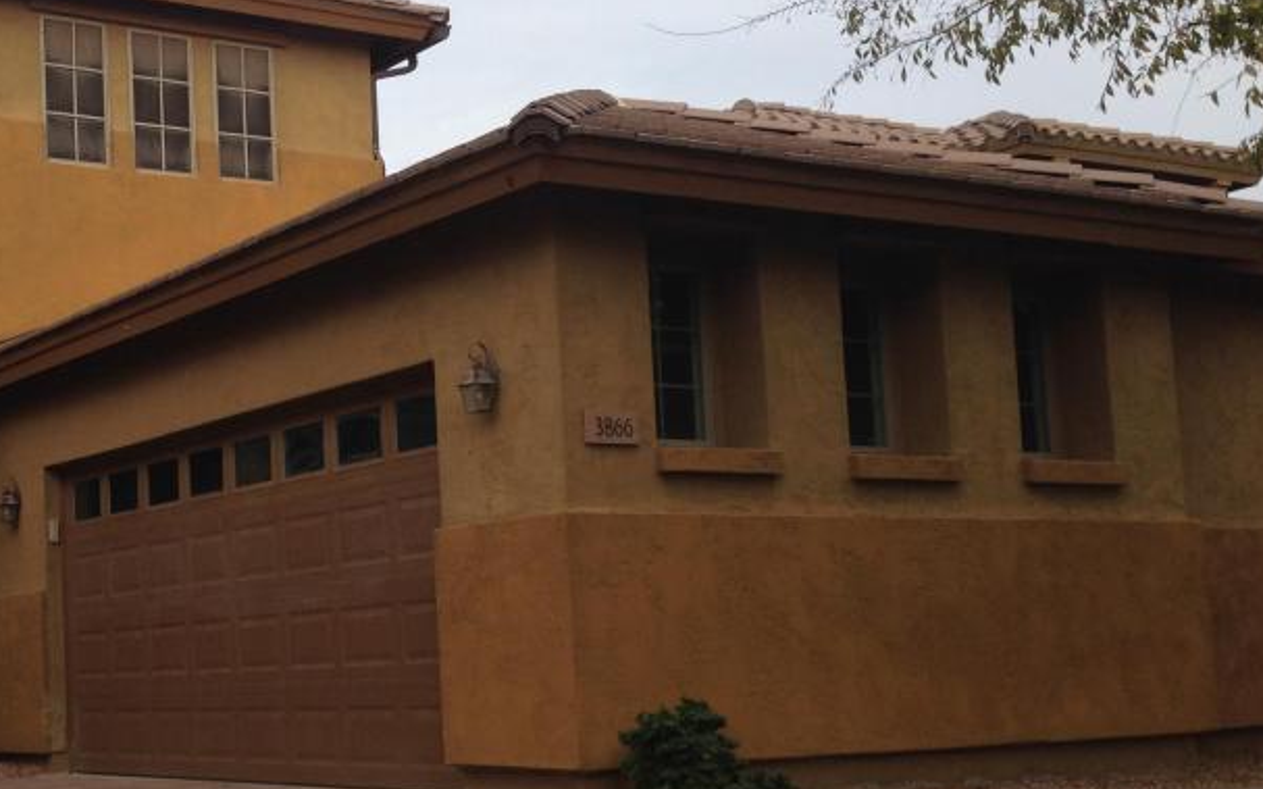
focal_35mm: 59
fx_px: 2030
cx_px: 252
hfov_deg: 33.5
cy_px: 448
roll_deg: +0.4
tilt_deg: +7.5
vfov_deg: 22.0
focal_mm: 4.12
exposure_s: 1/516
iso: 50
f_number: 2.4
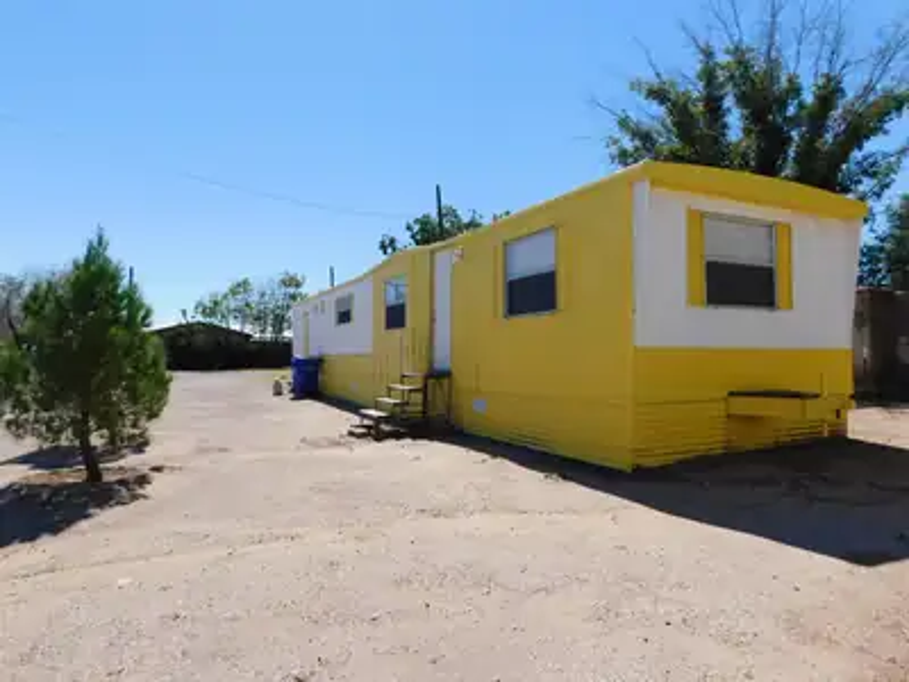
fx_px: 604
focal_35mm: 23
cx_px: 454
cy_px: 341
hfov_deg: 73.9
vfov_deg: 58.9
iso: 125
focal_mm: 4
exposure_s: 1/500
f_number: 6
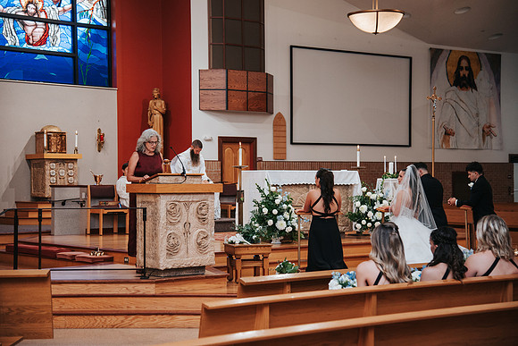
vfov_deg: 20.3
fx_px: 967
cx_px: 259
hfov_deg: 30.0
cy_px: 173
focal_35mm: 67
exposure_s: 1/200
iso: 1000
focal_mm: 65
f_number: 4
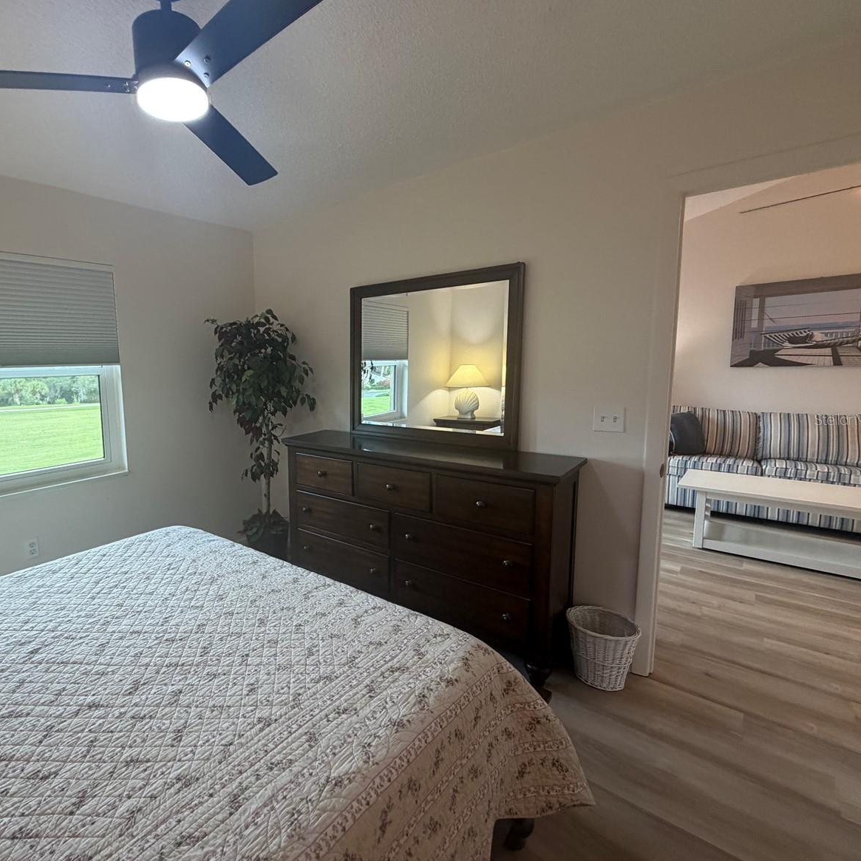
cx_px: 293
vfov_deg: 83.9
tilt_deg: -5.0
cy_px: 419
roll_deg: -0.2
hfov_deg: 81.4
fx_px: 478
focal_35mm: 17
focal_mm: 2.22
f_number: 2.2
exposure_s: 1/120
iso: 200
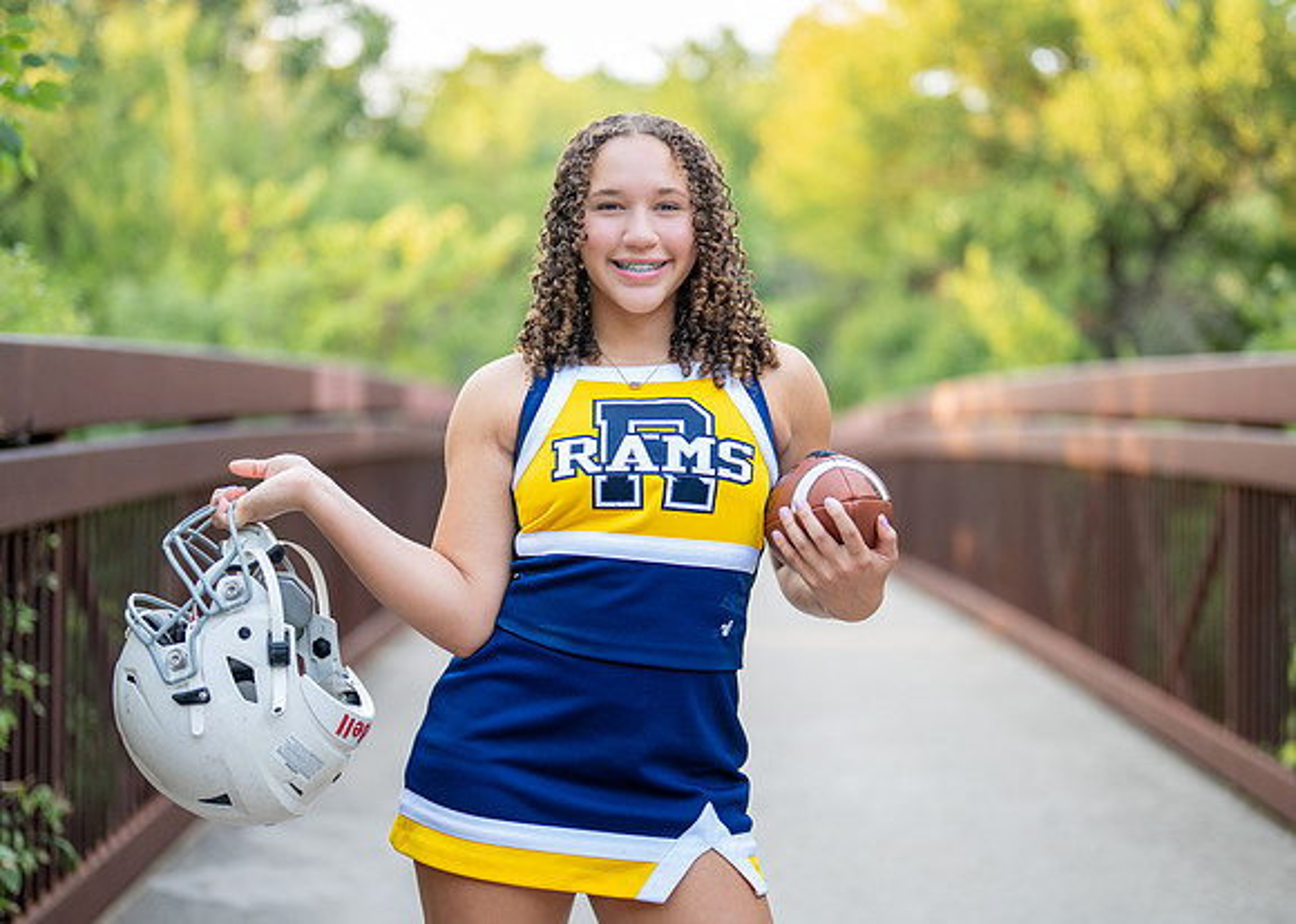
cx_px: 640
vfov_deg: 22.6
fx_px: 2313
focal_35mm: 63
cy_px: 488
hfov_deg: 31.3
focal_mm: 50
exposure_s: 1/500
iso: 320
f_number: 1.2
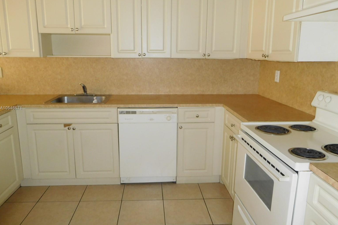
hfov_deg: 67.4
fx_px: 253
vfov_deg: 47.9
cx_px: 163
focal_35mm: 27
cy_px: 108
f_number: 3.4
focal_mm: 4.5
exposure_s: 1/30
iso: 280
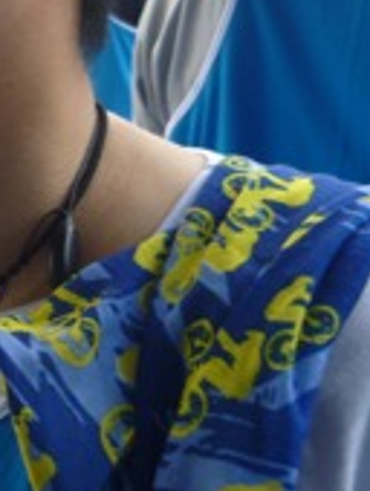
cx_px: -38
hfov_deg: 13.7
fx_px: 1507
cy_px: 195
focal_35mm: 106
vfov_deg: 18.5
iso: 100
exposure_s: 1/30
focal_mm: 5.5
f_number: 2.8
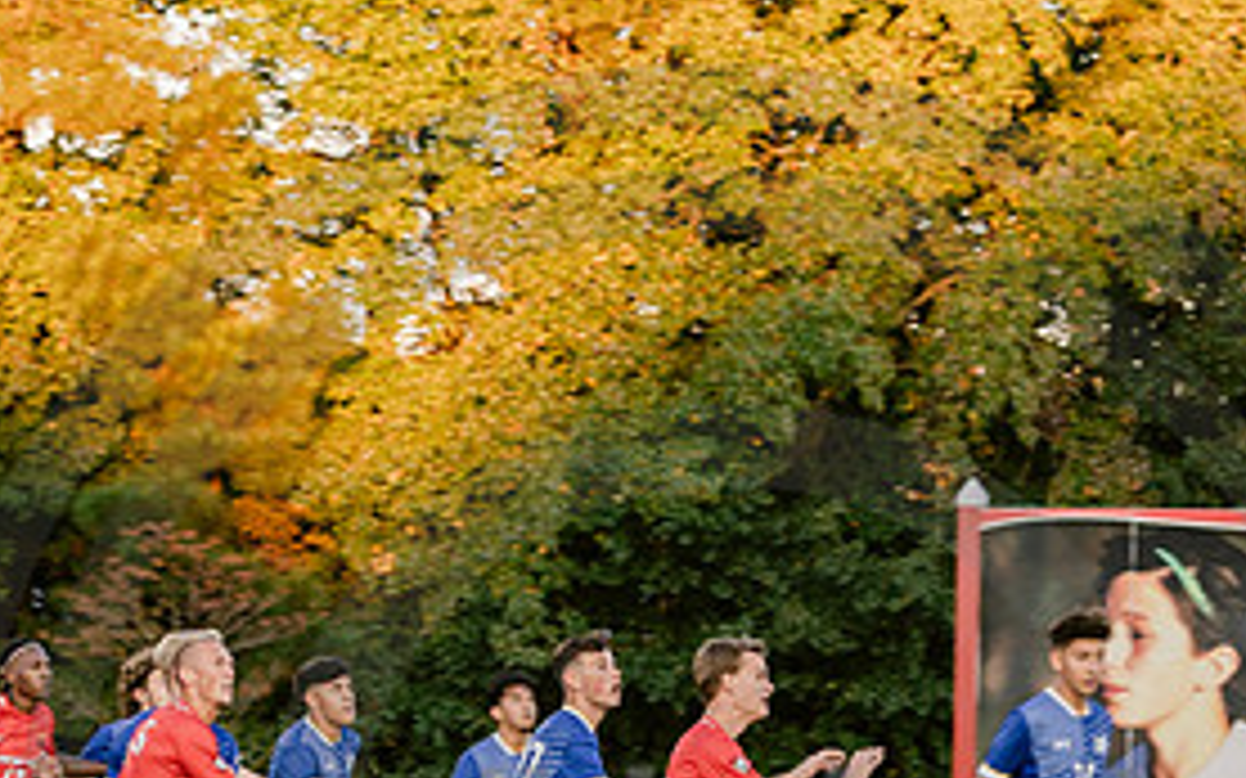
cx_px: 127
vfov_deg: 4.7
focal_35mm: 278
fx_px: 9438
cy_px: 861
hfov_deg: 7.5
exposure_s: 1/250
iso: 640
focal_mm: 90
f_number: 4.5
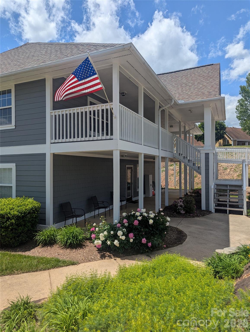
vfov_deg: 71.5
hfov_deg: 56.9
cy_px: 166
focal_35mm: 24
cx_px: 125
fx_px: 230
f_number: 1.85
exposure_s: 1/3534
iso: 47
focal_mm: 6.81
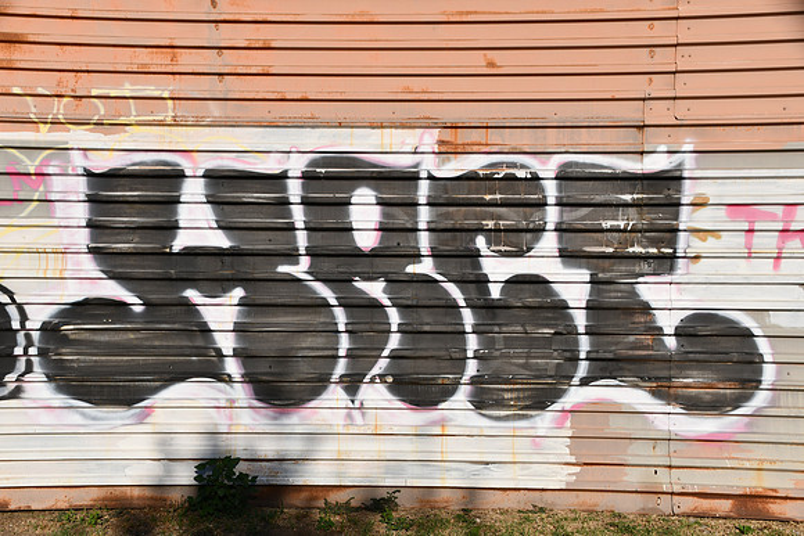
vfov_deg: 26.0
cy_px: 268
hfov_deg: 38.2
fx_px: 1162
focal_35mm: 52
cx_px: 402
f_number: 10
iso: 100
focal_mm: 35
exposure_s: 1/400
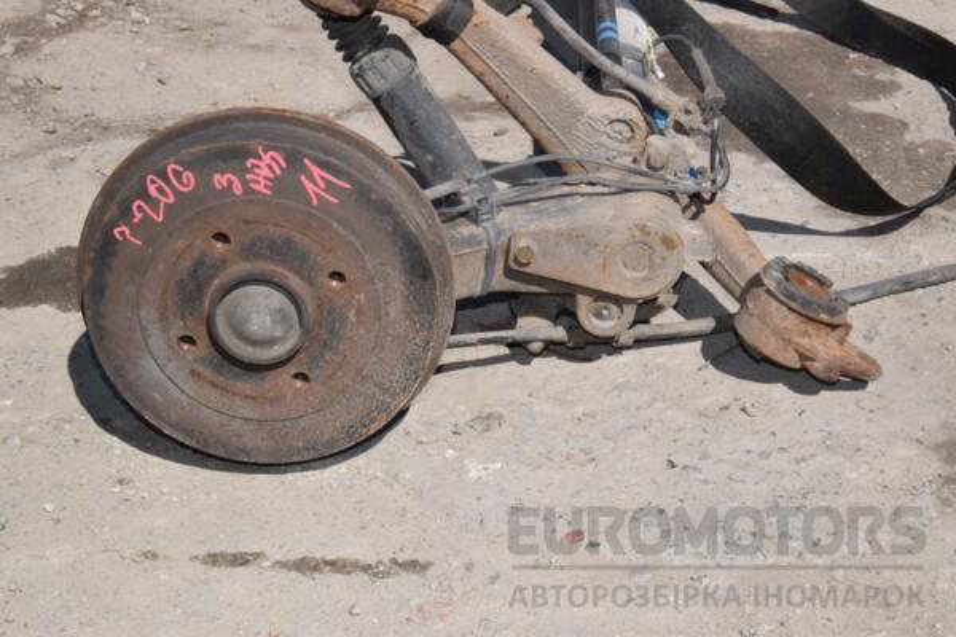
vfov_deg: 18.2
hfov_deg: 27.0
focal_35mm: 75
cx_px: 478
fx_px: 1992
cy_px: 318
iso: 800
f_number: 29
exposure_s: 1/200
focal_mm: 50
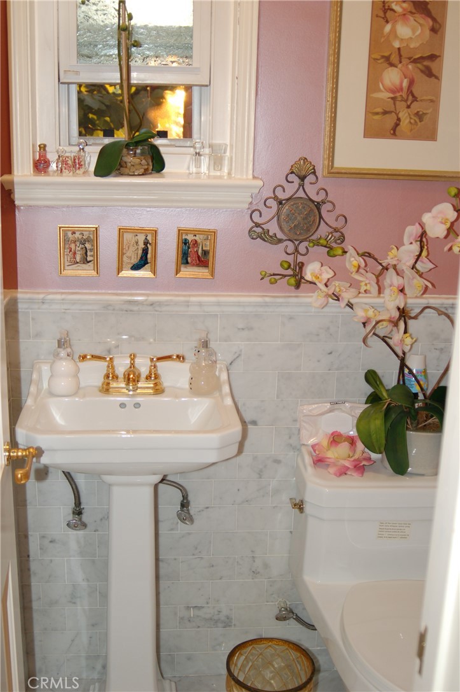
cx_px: 230
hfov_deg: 31.8
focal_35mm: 42
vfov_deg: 46.4
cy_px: 346
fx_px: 806
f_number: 3.3
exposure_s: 1/60
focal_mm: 28
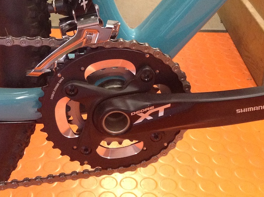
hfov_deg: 32.2
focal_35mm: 60
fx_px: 457
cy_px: 35
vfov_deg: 23.9
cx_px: 139
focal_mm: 3.3
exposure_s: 1/25
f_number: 2.4
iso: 200
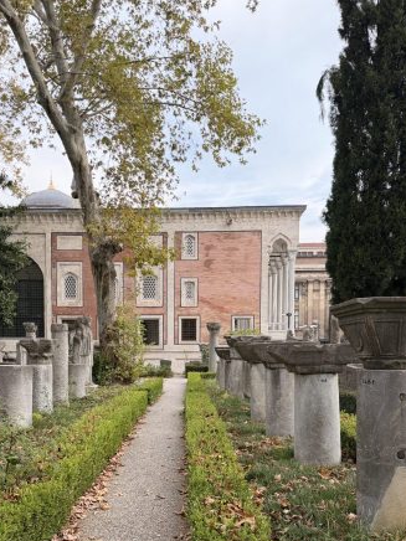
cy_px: 351
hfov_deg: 42.7
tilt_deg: +0.0
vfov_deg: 54.5
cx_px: 163
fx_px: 516
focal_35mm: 33
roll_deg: -1.6
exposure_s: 1/2232
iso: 100
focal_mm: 6.76
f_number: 1.78
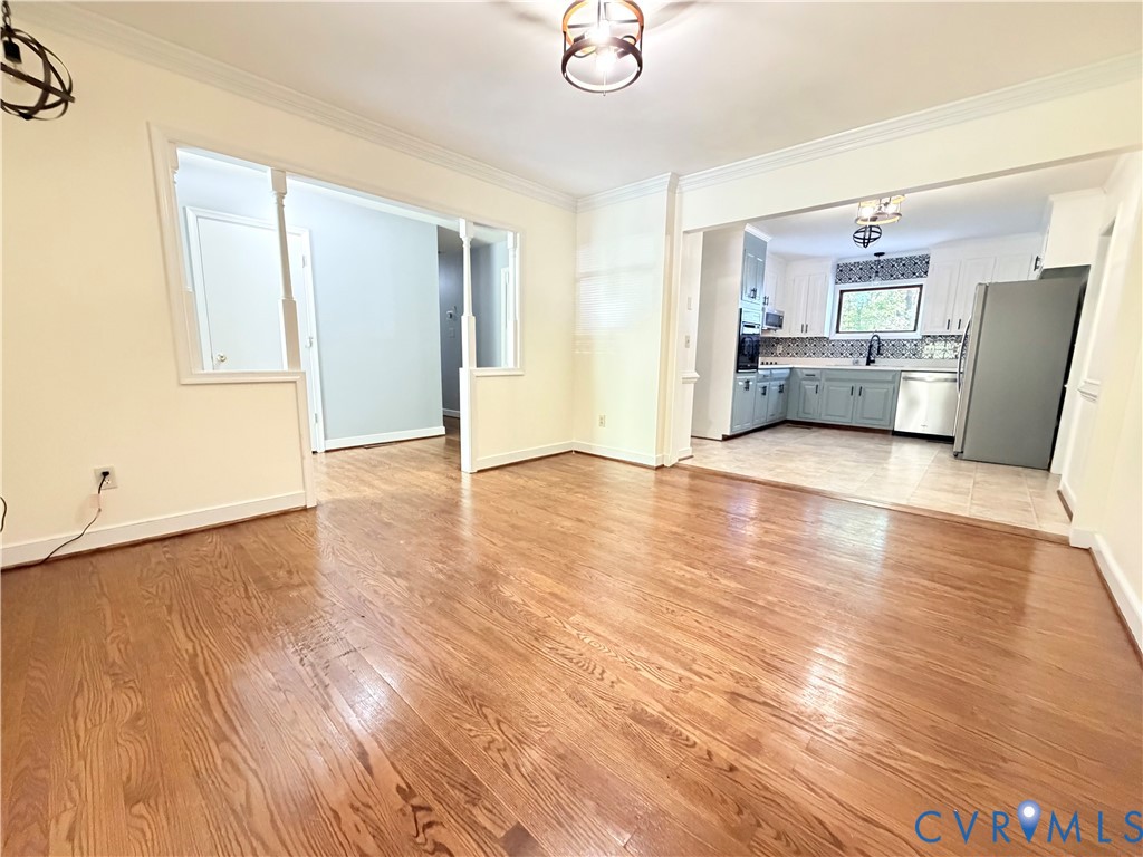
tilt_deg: -9.0
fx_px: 462
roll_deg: -0.8
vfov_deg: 85.7
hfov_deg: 102.1
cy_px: 428
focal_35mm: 14
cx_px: 572
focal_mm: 2.22
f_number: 2.2
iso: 1000
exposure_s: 1/60
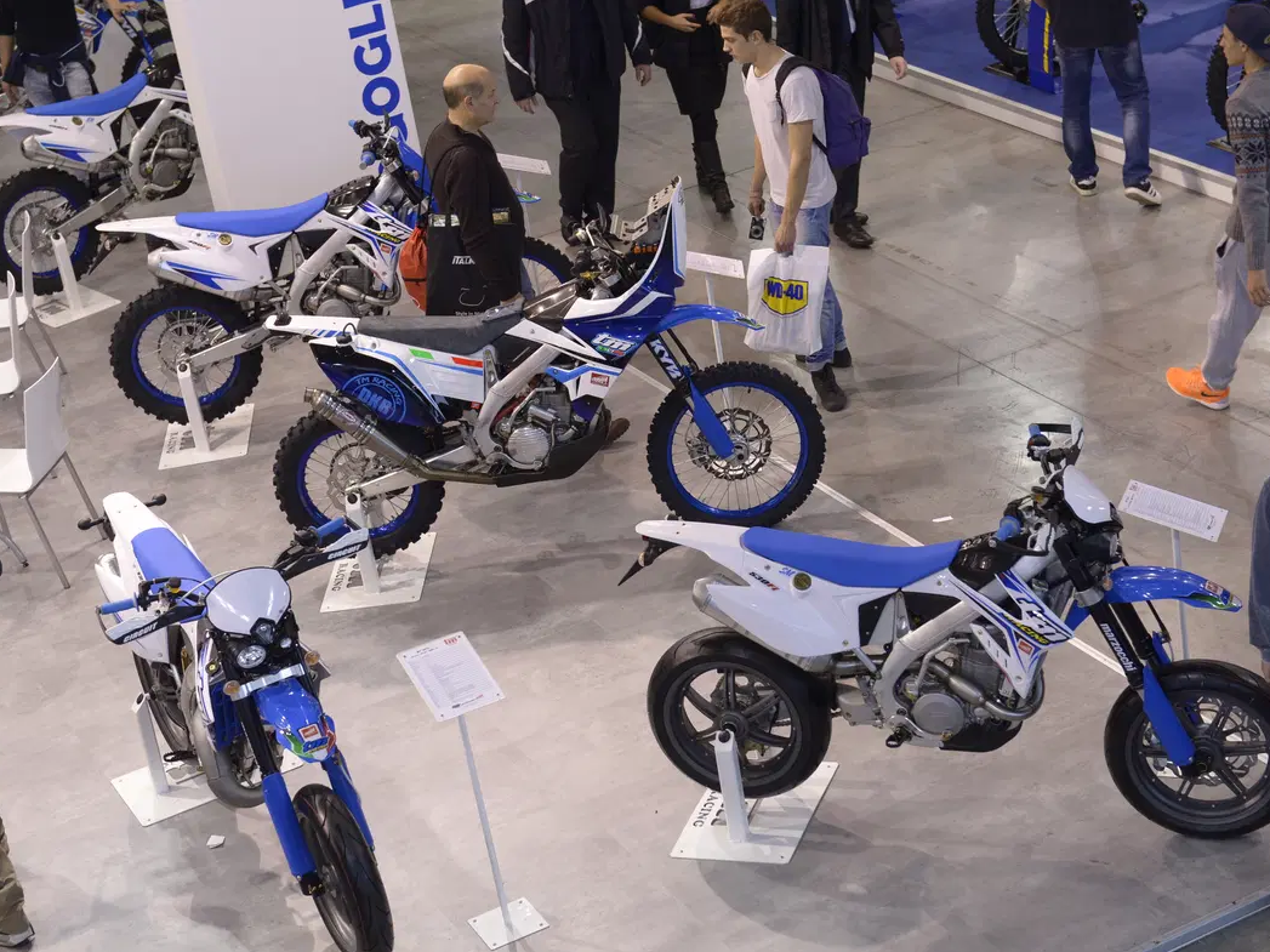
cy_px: 482
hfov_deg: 25.3
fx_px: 2825
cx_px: 618
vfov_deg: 19.1
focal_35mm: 77
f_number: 5
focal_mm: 70
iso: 1250
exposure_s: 1/200
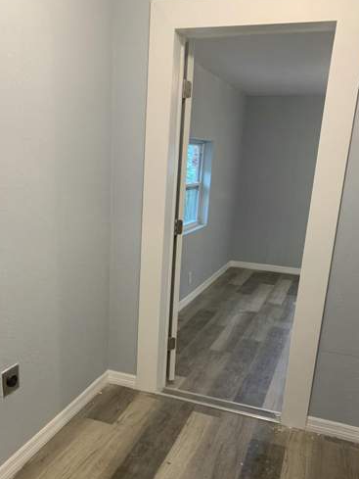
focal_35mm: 34
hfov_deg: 41.7
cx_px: 149
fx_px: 470
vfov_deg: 53.3
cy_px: 301
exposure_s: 1/60
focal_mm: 4.25
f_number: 1.8
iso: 200
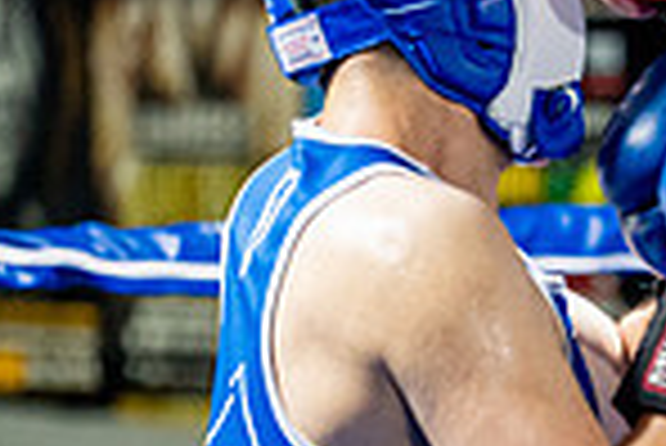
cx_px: 990
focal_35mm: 391
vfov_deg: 3.5
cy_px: 678
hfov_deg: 5.2
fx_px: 7240
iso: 4000
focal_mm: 100
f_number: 2
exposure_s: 1/800
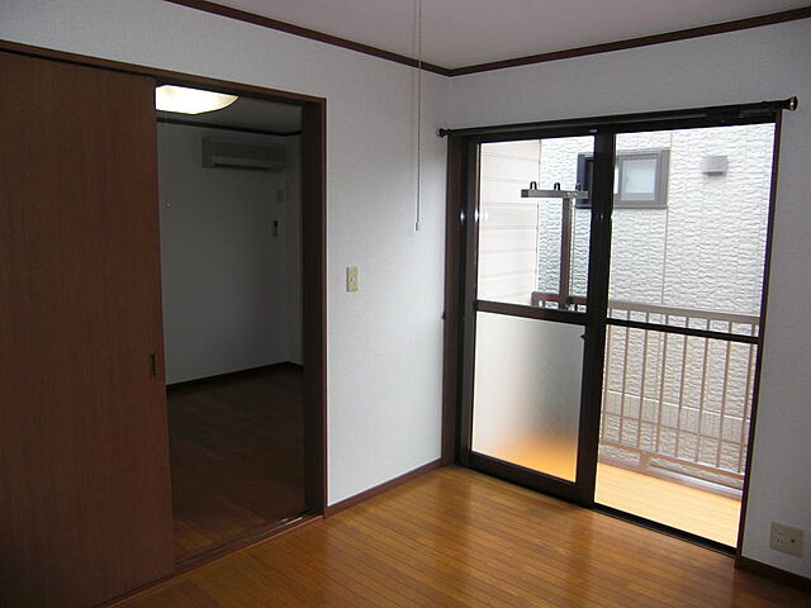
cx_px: 406
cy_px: 304
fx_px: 656
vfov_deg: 49.7
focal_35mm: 28
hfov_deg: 63.4
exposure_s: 1/100
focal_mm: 4.9
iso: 50
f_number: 2.6
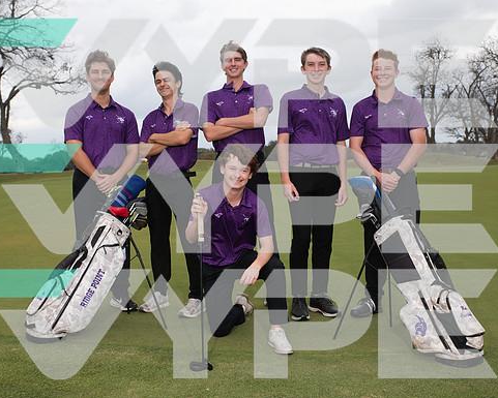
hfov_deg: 42.9
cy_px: 199
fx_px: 634
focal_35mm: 43
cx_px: 237
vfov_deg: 34.9
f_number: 6.3
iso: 80
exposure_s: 1/320
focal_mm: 38
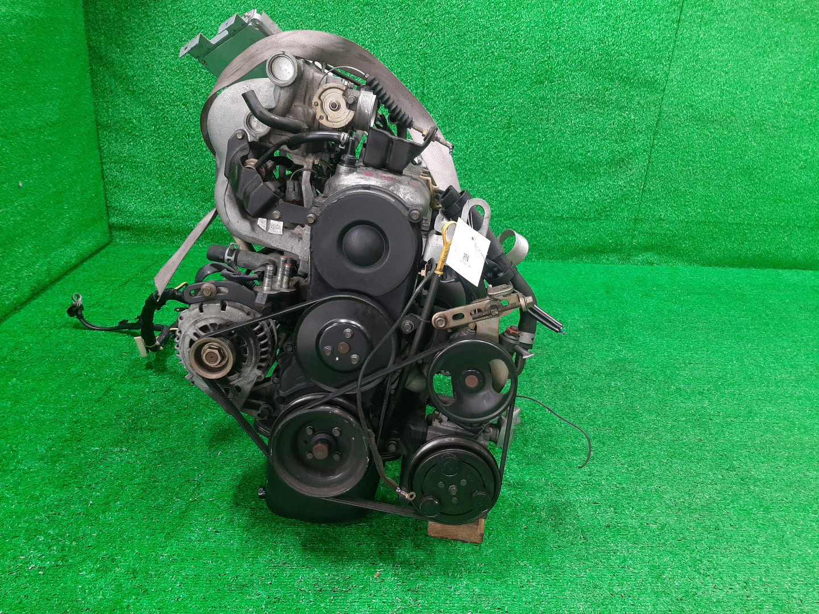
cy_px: 307
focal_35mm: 26
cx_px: 410
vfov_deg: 53.1
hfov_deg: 67.3
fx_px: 615
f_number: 1.7
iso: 152
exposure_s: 1/50
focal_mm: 3.93
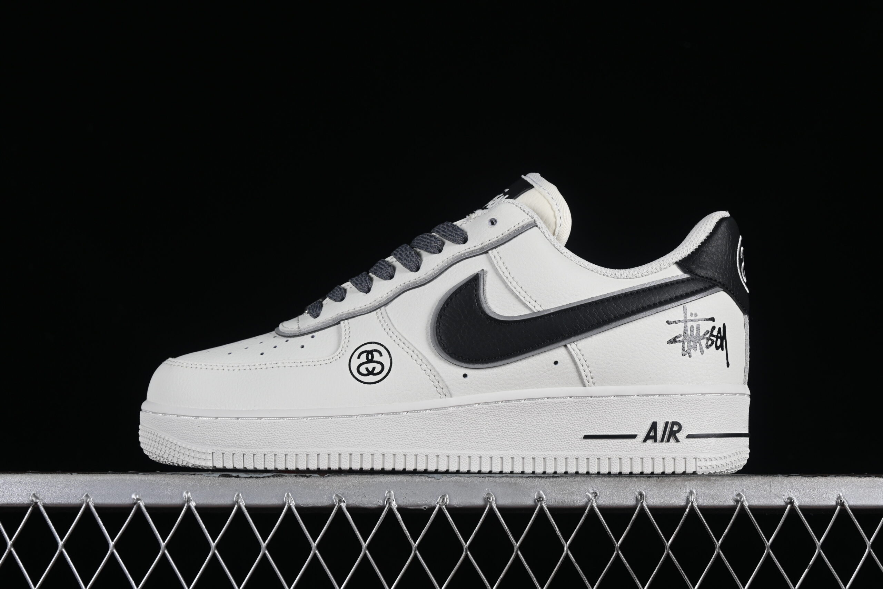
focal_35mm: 75
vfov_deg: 18.2
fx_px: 1840
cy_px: 294
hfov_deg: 27.0
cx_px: 442
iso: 160
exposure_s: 1/100
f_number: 8
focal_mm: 50
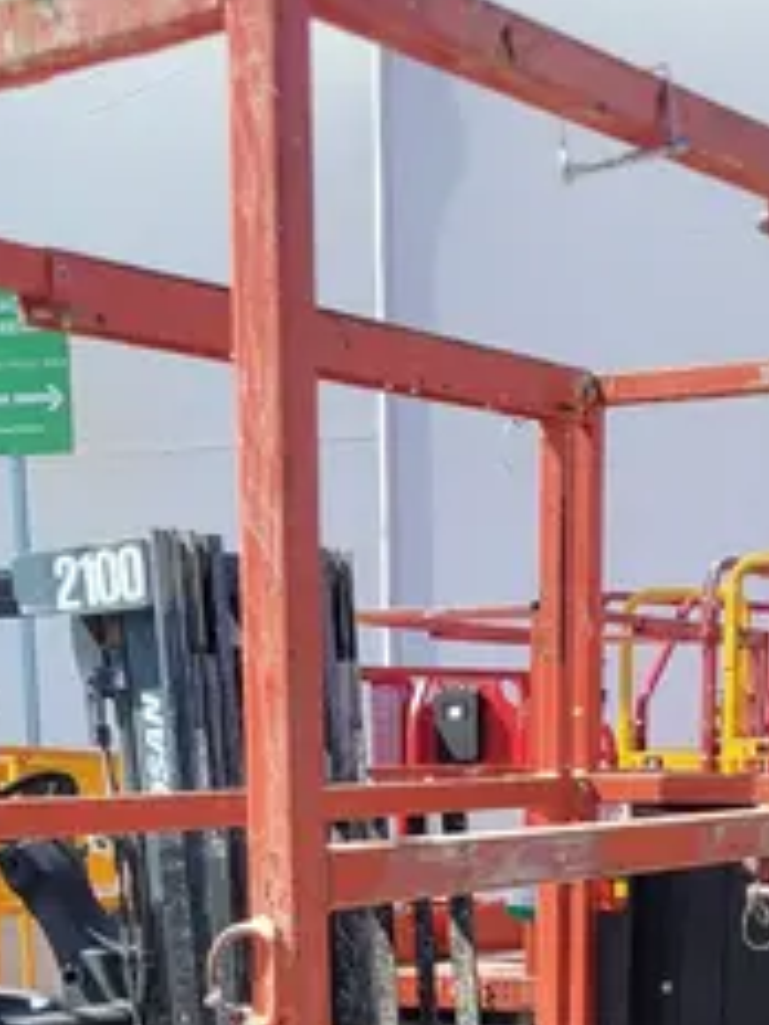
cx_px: 455
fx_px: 2429
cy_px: 1544
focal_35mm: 82
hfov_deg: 18.0
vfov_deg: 20.4
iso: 40
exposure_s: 1/1414
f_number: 1.8
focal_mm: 5.4
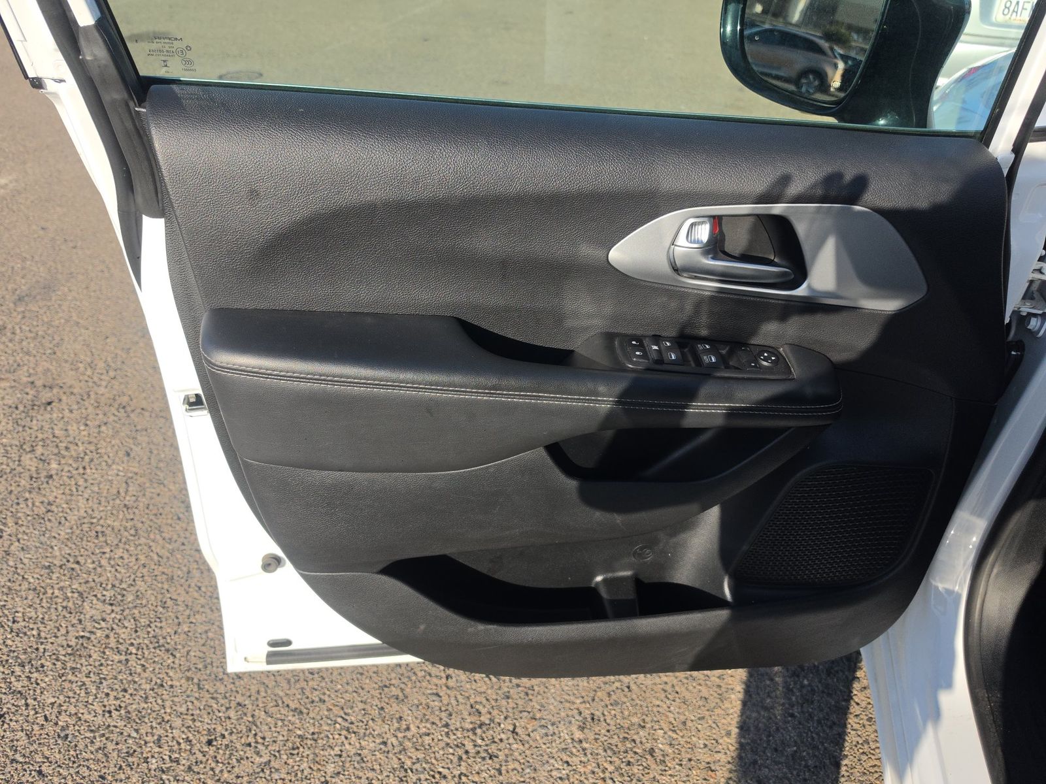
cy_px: 392
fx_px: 695
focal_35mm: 23
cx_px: 523
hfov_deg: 73.9
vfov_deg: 58.9
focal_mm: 6.5
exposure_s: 1/4143
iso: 64
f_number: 1.4
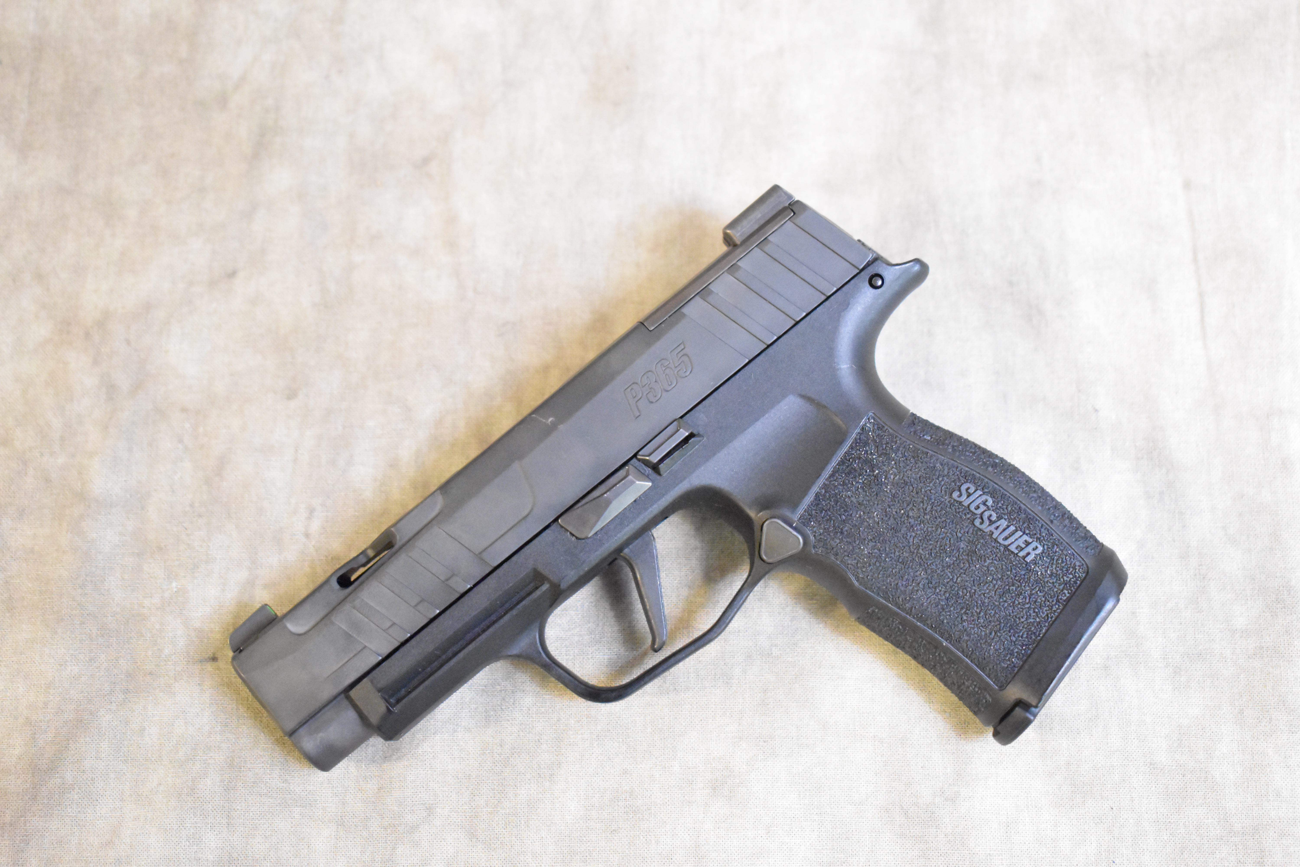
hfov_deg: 35.1
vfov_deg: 23.8
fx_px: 2058
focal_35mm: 57
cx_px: 650
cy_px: 434
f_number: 4.8
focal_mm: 38
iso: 12800
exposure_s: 1/100
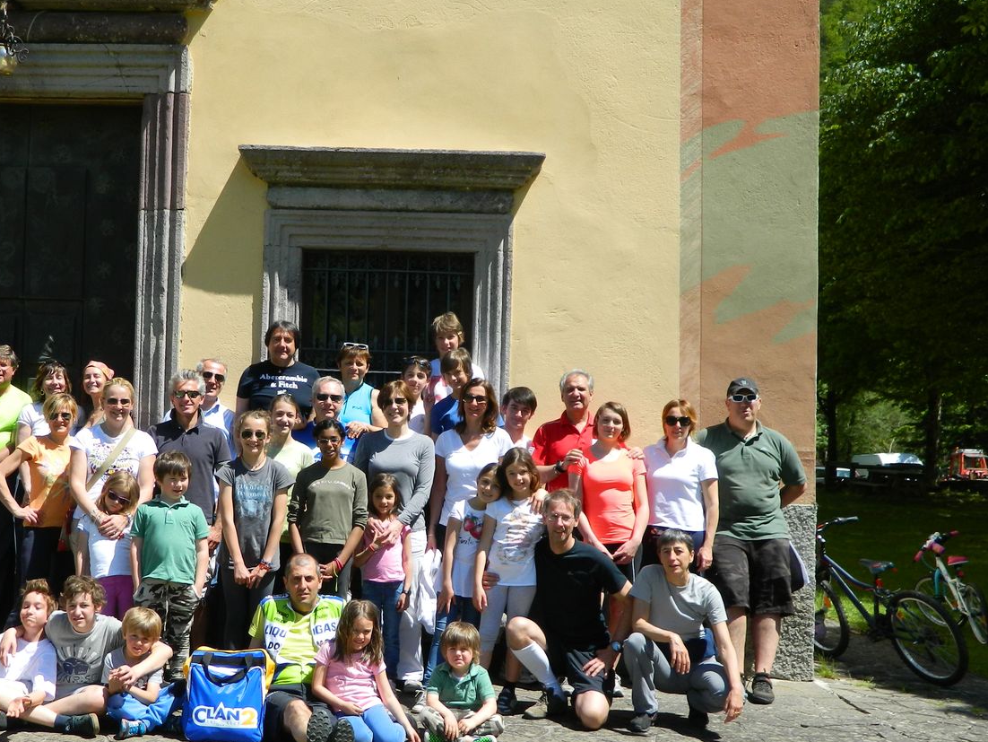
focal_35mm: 45
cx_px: 331
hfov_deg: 41.5
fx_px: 1285
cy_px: 417
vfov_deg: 32.2
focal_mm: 5.6
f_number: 3.2
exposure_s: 1/800
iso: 80
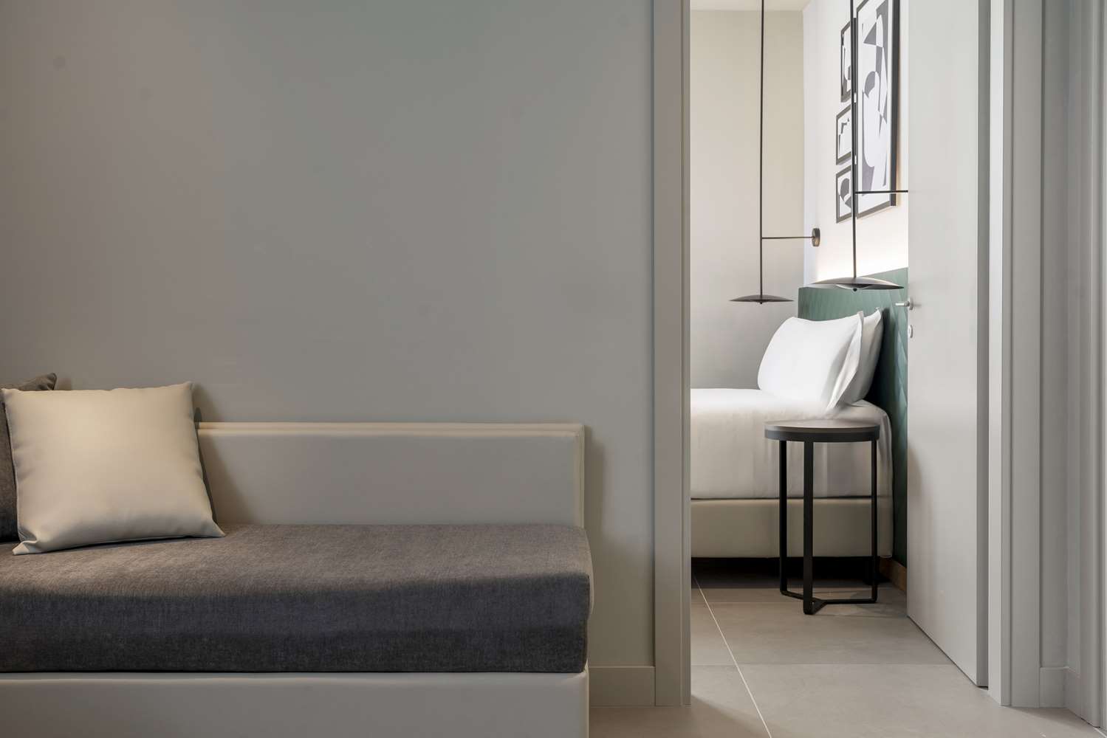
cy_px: 369
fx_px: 1178
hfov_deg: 50.3
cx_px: 554
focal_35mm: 38
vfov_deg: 34.8
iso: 250
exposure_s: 1/8
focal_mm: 38.3
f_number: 7.1
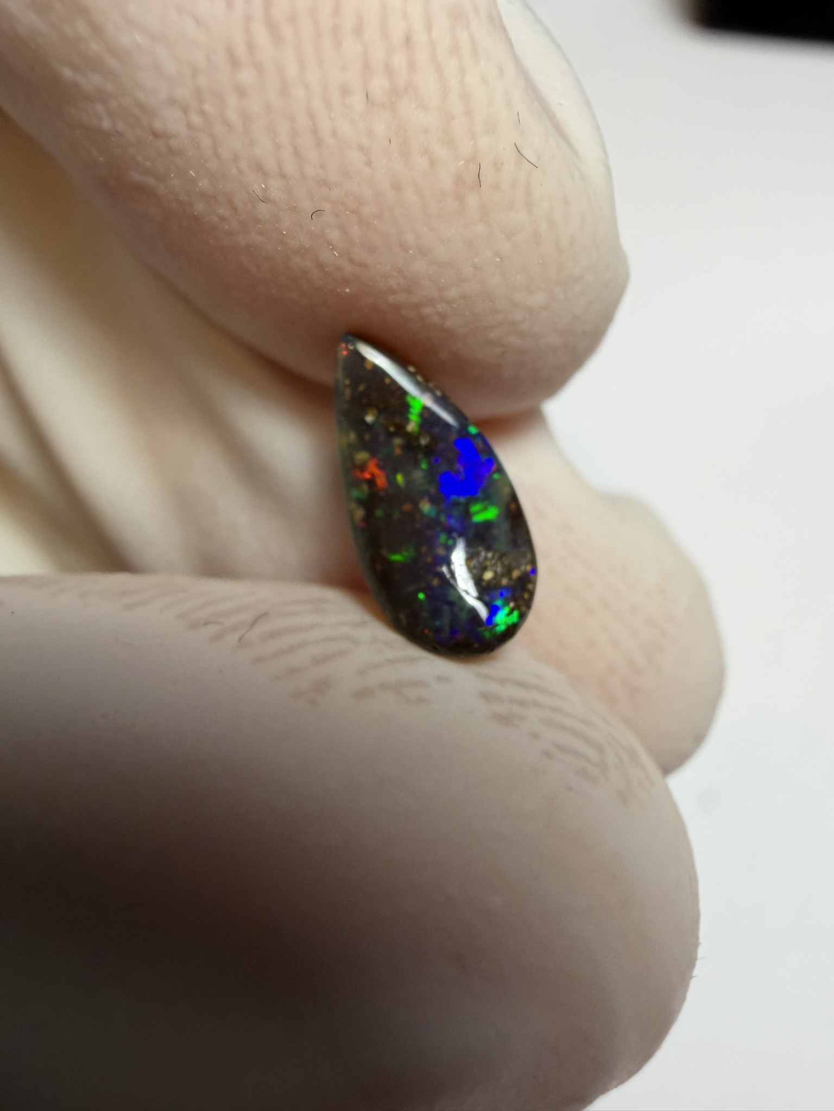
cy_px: 556
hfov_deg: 53.1
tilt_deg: -66.9
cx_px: 417
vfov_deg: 67.3
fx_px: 835
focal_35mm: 26
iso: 80
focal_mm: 2.22
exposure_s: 1/100
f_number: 2.2
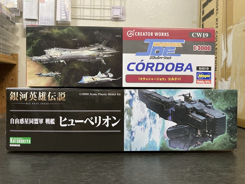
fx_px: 198
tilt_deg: -0.7
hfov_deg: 63.4
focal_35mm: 28
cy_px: 92
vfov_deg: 49.7
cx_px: 122
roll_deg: -1.5
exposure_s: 1/60
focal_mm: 3.99
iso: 200
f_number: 1.8
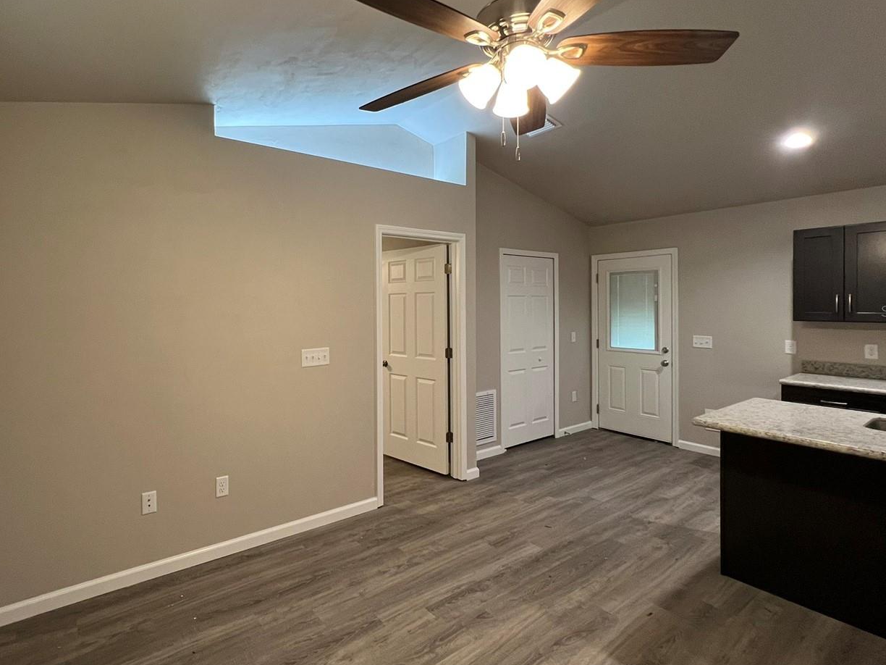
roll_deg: -0.3
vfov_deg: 74.6
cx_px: 371
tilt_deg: -0.7
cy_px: 311
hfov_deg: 90.3
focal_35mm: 17
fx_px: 435
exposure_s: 1/60
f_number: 1.8
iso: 200
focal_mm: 1.57
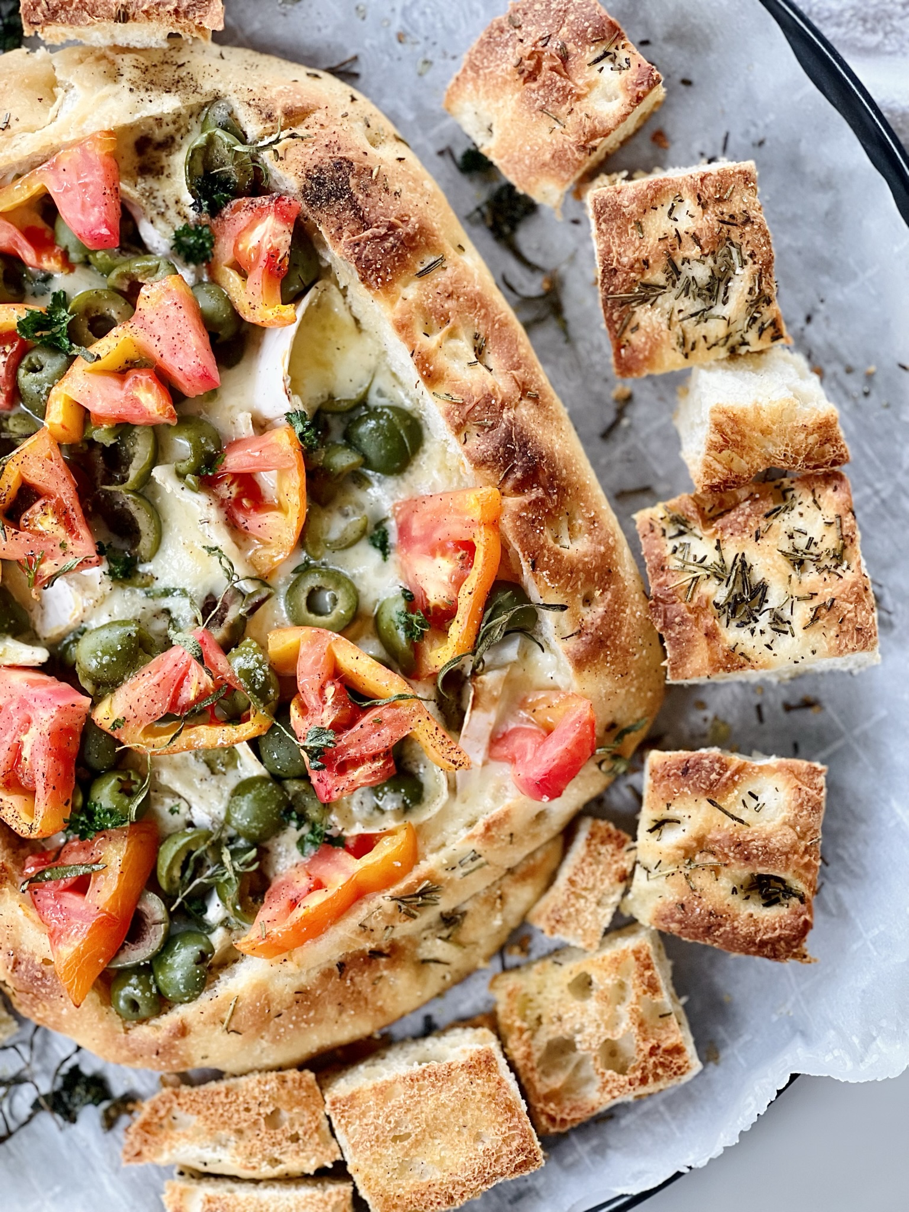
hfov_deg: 22.9
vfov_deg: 30.3
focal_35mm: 64
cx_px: 454
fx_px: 2241
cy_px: 606
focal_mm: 7.5
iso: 200
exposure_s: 1/40
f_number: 2.2
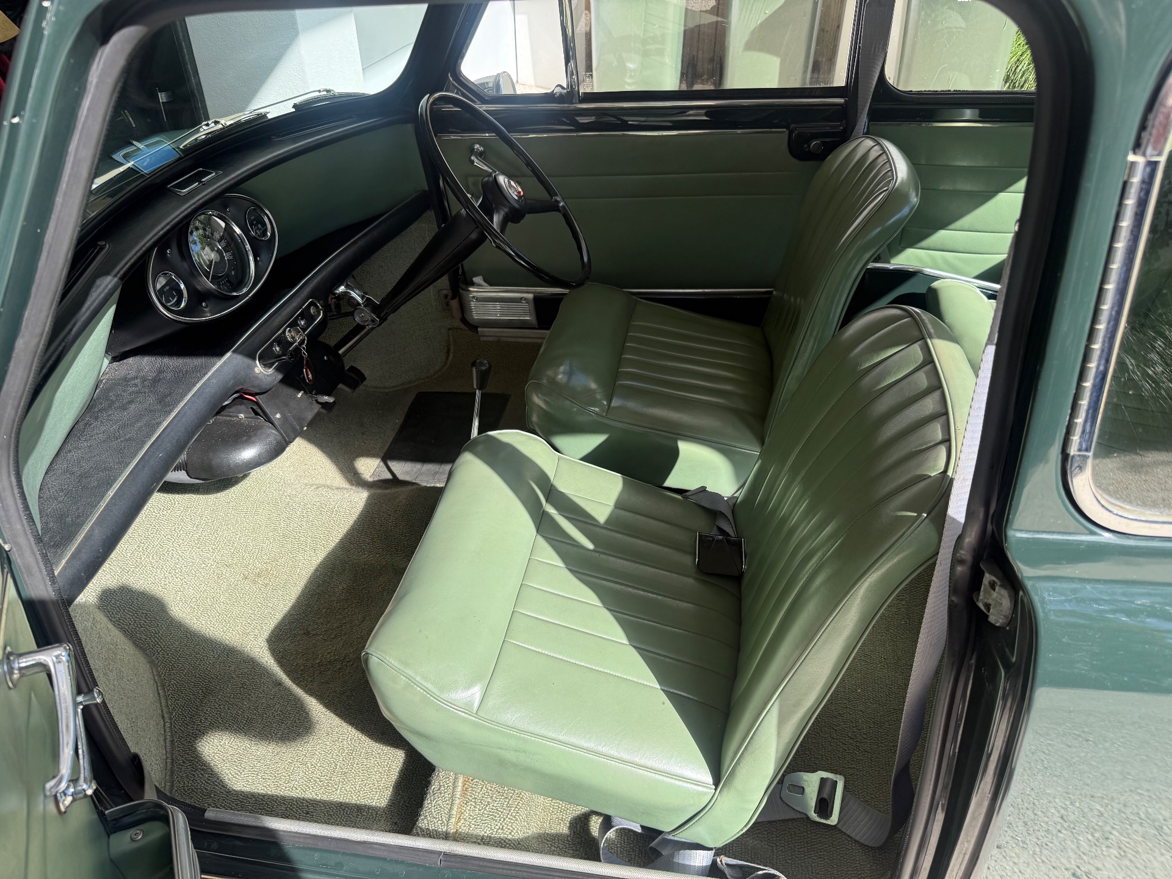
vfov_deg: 56.8
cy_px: 440
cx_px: 586
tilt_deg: -36.1
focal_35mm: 24
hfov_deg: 71.6
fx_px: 813
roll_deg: -0.3
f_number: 1.78
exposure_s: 1/1032
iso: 80
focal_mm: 6.76
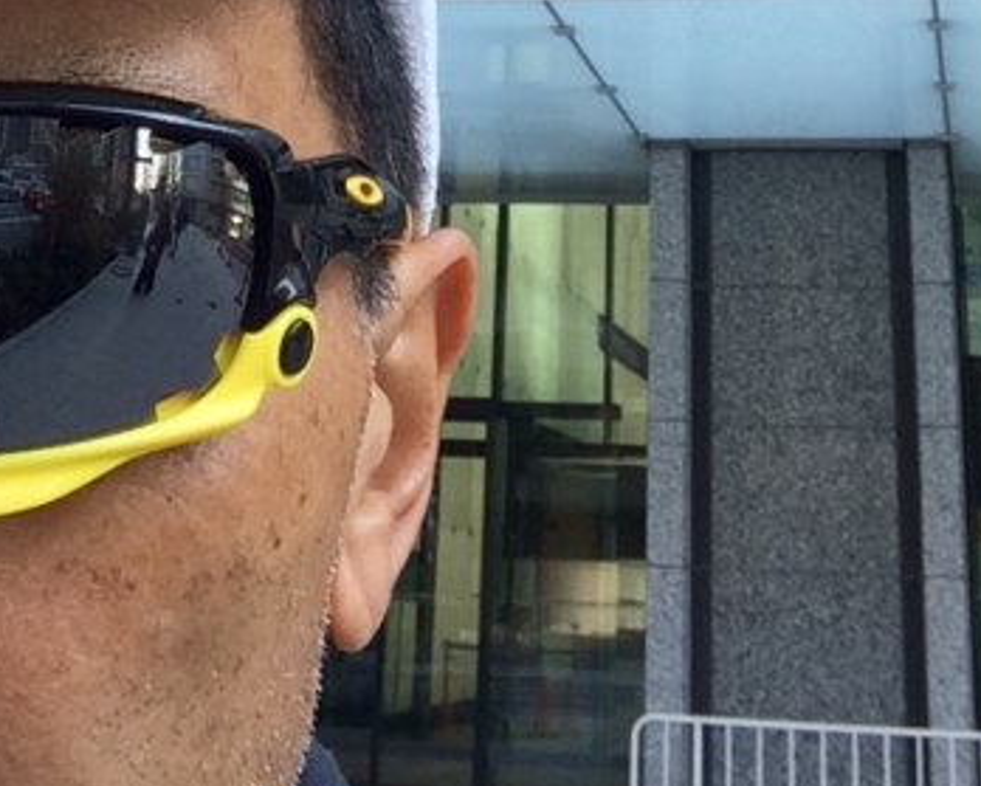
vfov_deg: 18.8
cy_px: -321
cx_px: 468
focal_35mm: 74
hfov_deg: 25.7
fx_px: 2150
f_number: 2.4
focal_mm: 2.15
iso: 50
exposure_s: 1/120
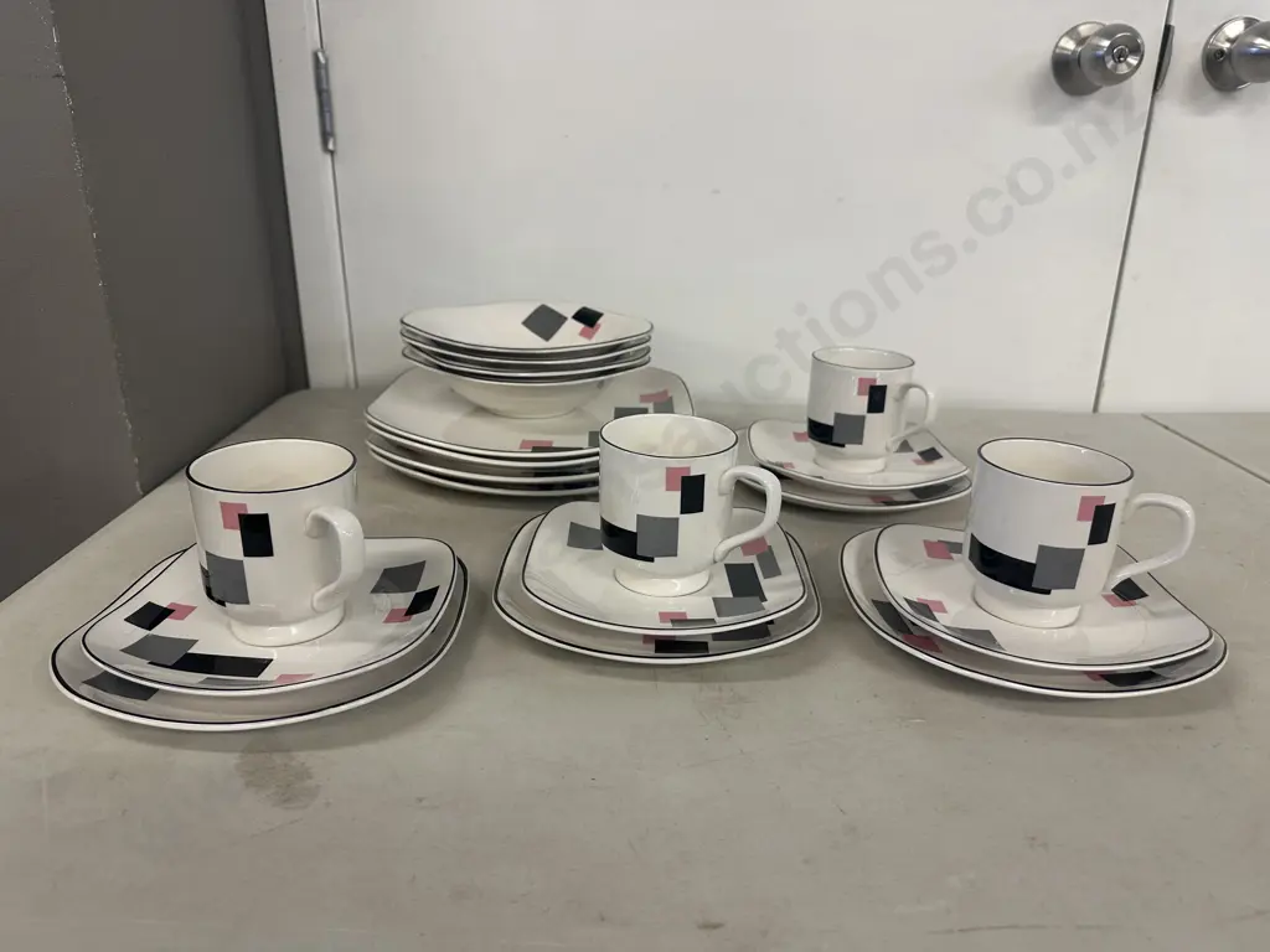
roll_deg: -0.3
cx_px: 635
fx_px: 881
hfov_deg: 71.6
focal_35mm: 24
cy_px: 476
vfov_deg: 56.8
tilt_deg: -20.2
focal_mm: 6.86
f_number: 1.78
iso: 125
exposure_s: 1/100
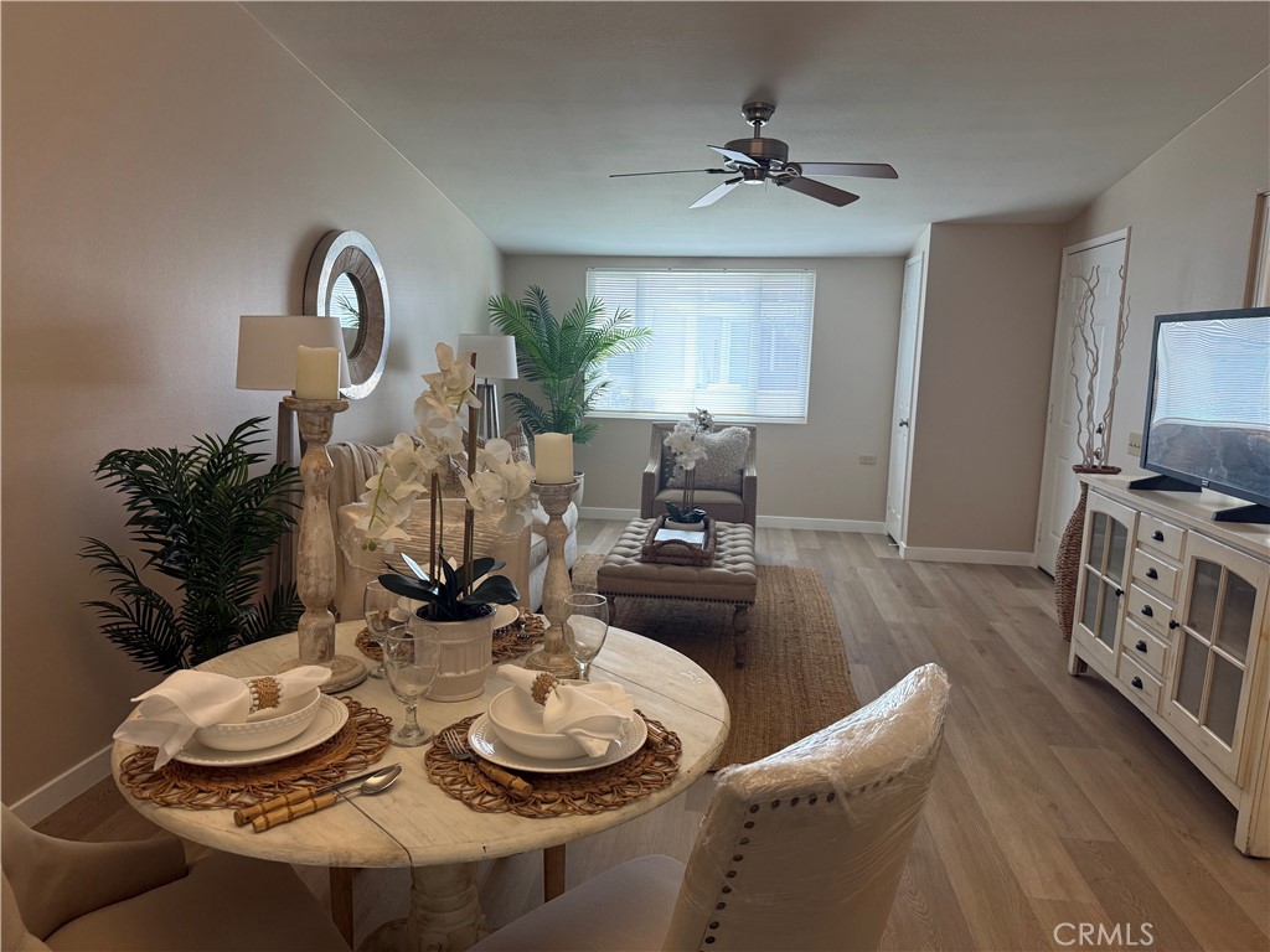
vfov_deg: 56.8
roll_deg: -2.0
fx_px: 881
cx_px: 635
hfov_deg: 71.6
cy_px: 476
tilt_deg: -7.6
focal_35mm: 24
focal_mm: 6.76
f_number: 1.78
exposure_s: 1/120
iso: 200
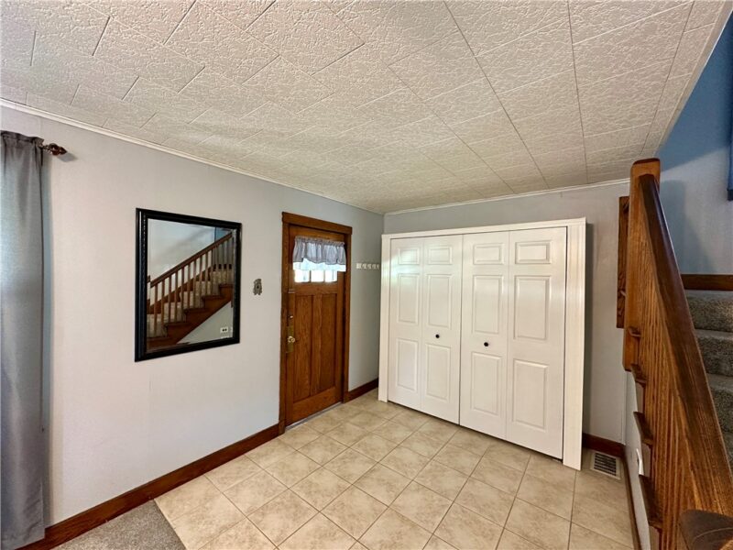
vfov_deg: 85.7
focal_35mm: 14
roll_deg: -1.1
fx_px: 296
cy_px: 275
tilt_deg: -0.3
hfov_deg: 102.1
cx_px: 366
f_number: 2.2
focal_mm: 2.22
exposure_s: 1/60
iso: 500
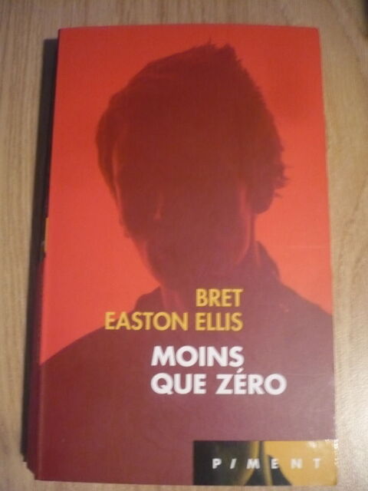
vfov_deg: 52.6
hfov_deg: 40.7
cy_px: 246
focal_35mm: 35
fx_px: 496
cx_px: 184
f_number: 2.8
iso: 400
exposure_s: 1/10
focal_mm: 5.8
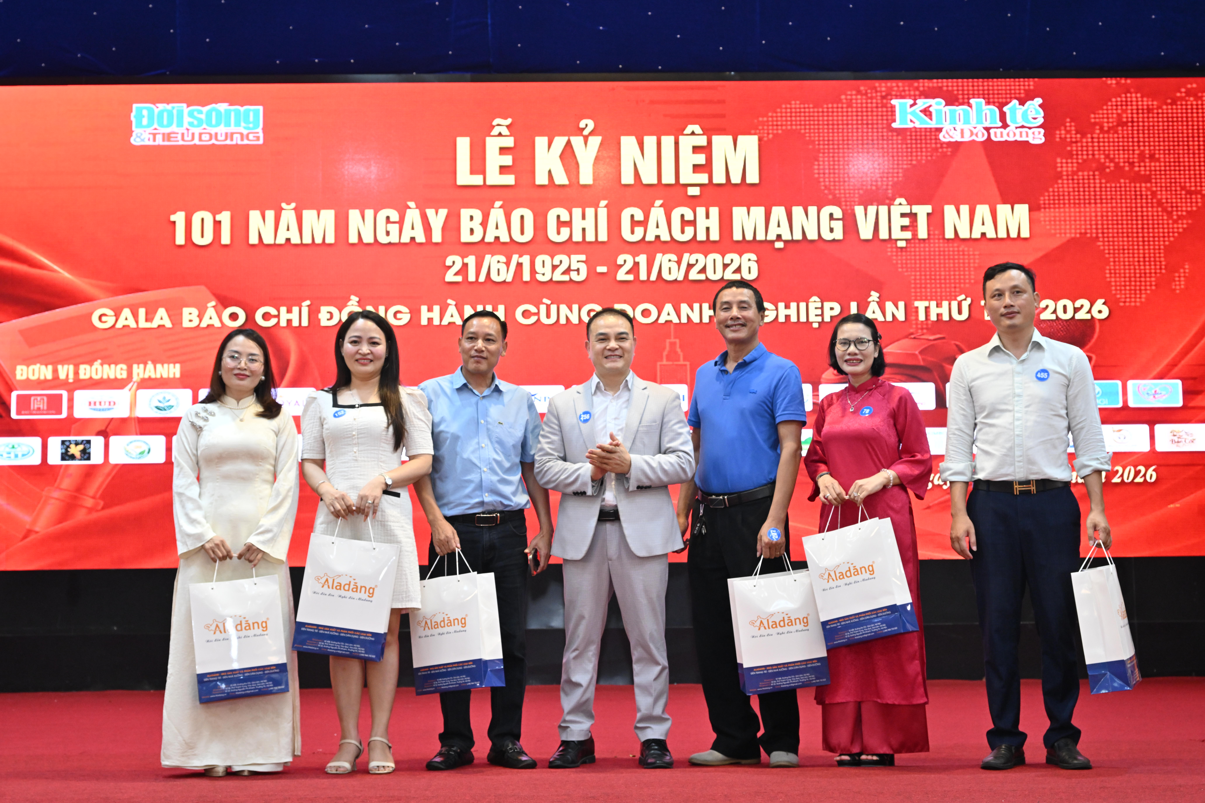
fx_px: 1573
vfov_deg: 28.6
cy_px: 402
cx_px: 602
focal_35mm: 47
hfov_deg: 41.9
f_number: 5.6
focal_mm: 47
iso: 1600
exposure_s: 1/100
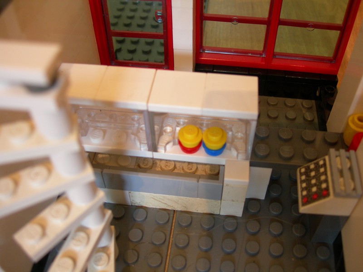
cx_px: 182
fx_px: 398
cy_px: 136
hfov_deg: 49.0
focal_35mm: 38
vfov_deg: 37.7
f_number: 2.8
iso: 160
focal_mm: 7.8
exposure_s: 1/4.7
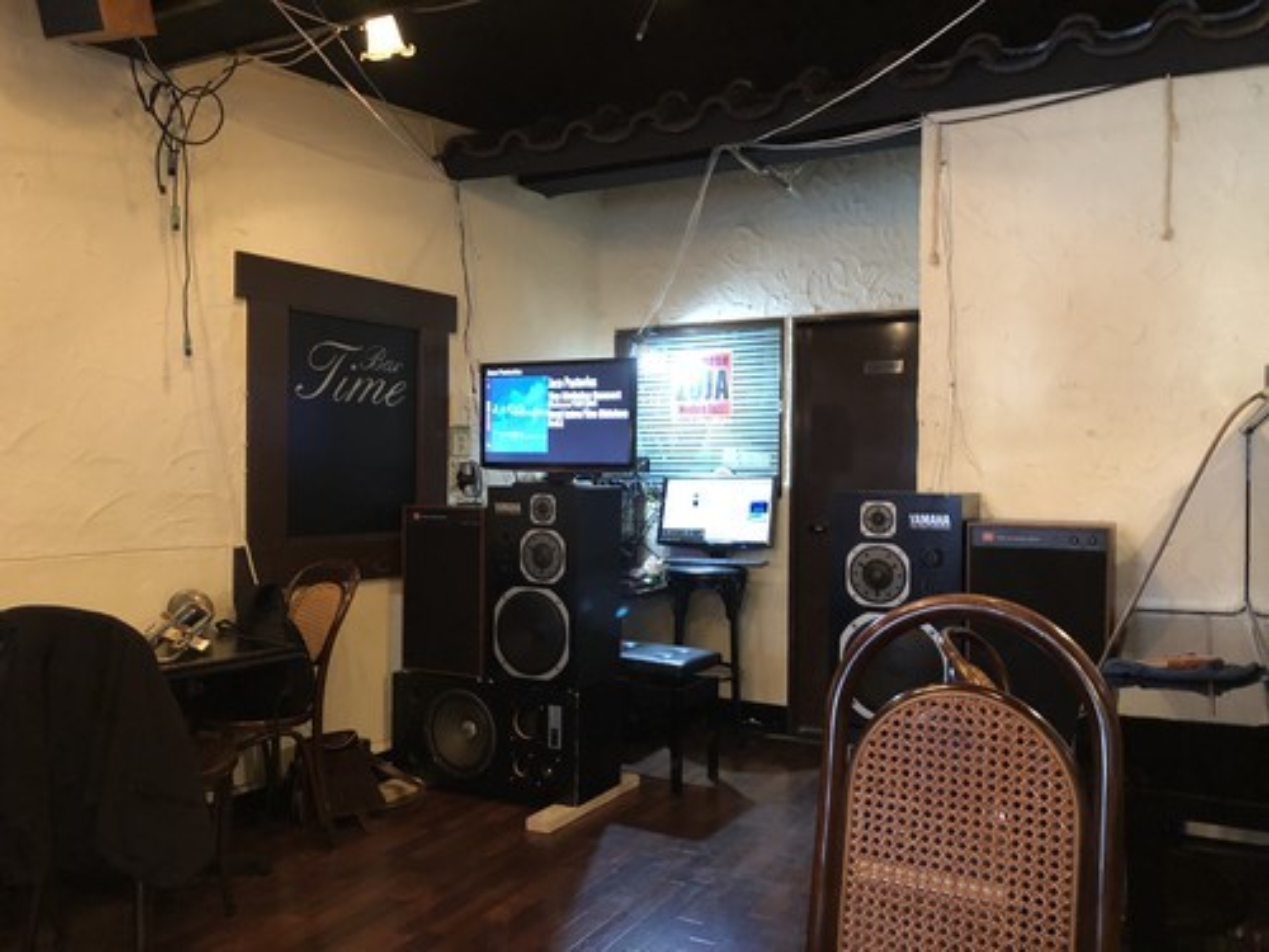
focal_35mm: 28
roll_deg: -0.6
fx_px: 1026
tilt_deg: -1.3
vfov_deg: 49.7
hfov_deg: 63.4
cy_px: 476
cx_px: 634
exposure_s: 1/6
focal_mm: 4
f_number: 1.8
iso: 80
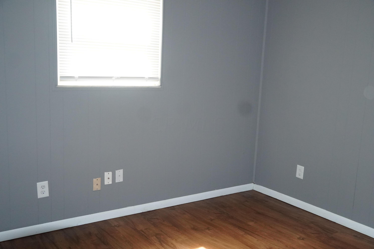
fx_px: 374
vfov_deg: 36.9
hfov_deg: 53.1
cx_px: 187
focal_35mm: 36
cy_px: 124
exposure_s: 1/125
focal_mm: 24
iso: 3200
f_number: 4
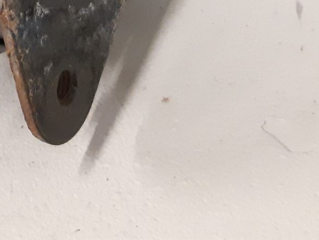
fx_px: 820
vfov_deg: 14.8
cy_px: -170
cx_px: -47
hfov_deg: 20.8
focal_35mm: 89
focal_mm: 3.93
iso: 320
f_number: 1.7
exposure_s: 1/50
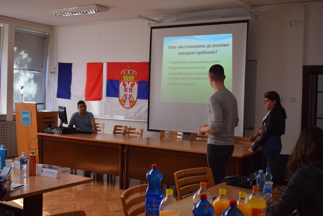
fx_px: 390
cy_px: 108
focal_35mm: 44
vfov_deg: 30.9
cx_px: 162
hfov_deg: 45.0
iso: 560
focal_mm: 29
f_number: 4.2
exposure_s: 1/60
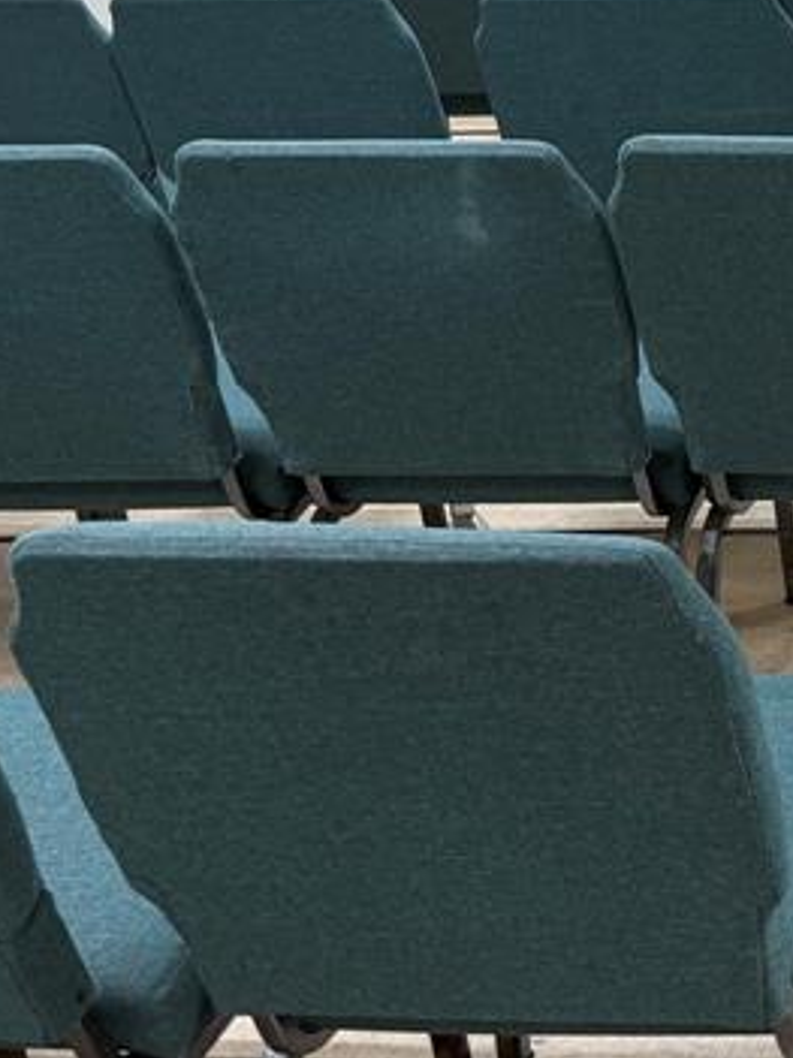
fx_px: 2139
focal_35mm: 70
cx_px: 1432
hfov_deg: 17.2
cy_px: 48
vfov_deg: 26.6
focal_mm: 6.76
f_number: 1.78
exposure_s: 1/60
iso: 160
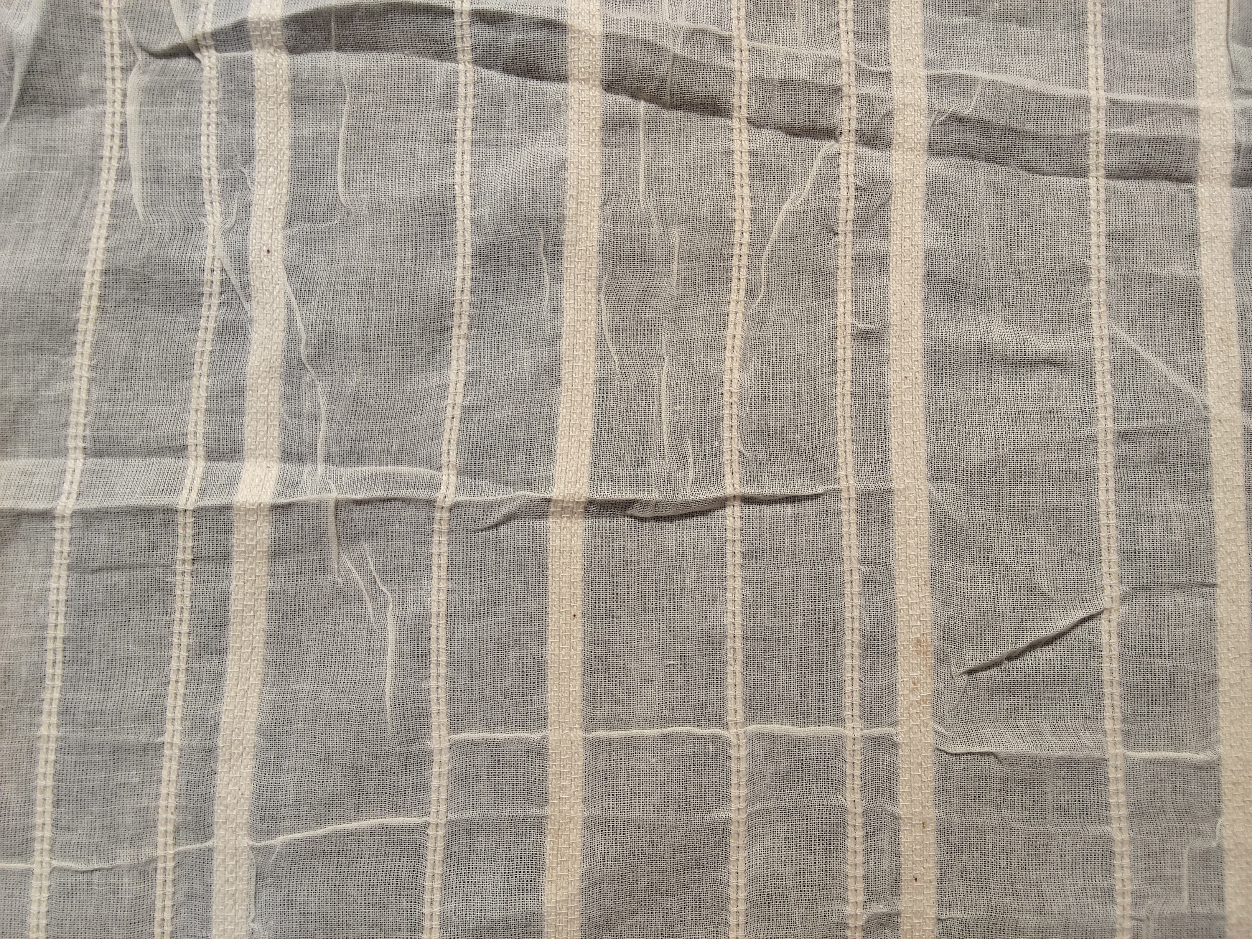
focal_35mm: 26
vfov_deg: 53.1
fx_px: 940
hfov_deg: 67.3
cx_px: 626
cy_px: 470
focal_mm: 2.78
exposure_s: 1/100
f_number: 2
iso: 100
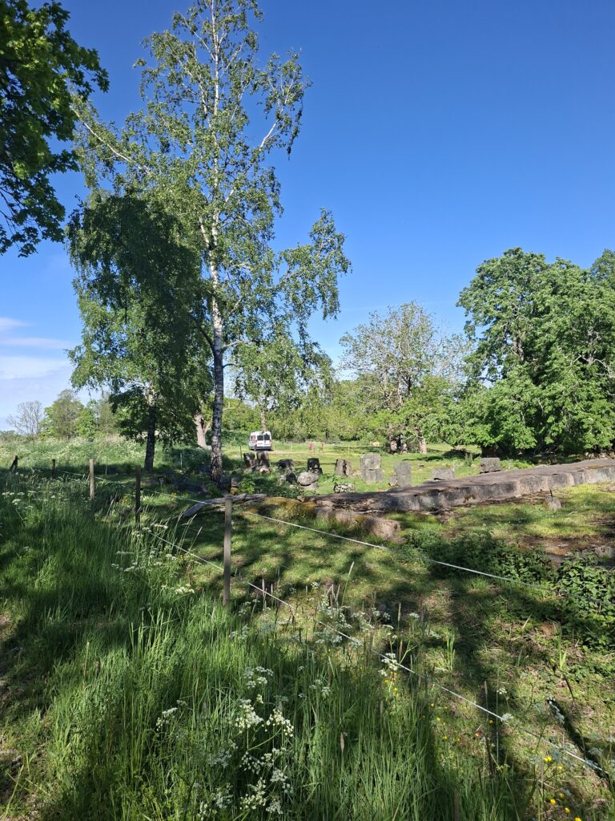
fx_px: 545
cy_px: 410
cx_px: 308
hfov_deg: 58.9
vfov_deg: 73.9
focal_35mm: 23
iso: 50
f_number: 1.8
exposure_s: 1/1038
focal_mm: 5.54
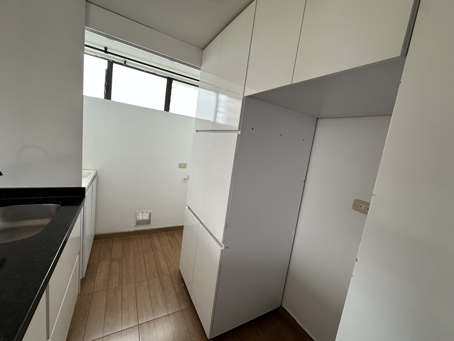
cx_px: 227
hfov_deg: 102.1
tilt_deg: -7.6
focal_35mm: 14
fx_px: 184
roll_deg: -7.9
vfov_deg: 85.7
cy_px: 170
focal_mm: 2.22
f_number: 2.2
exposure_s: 1/99
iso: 64
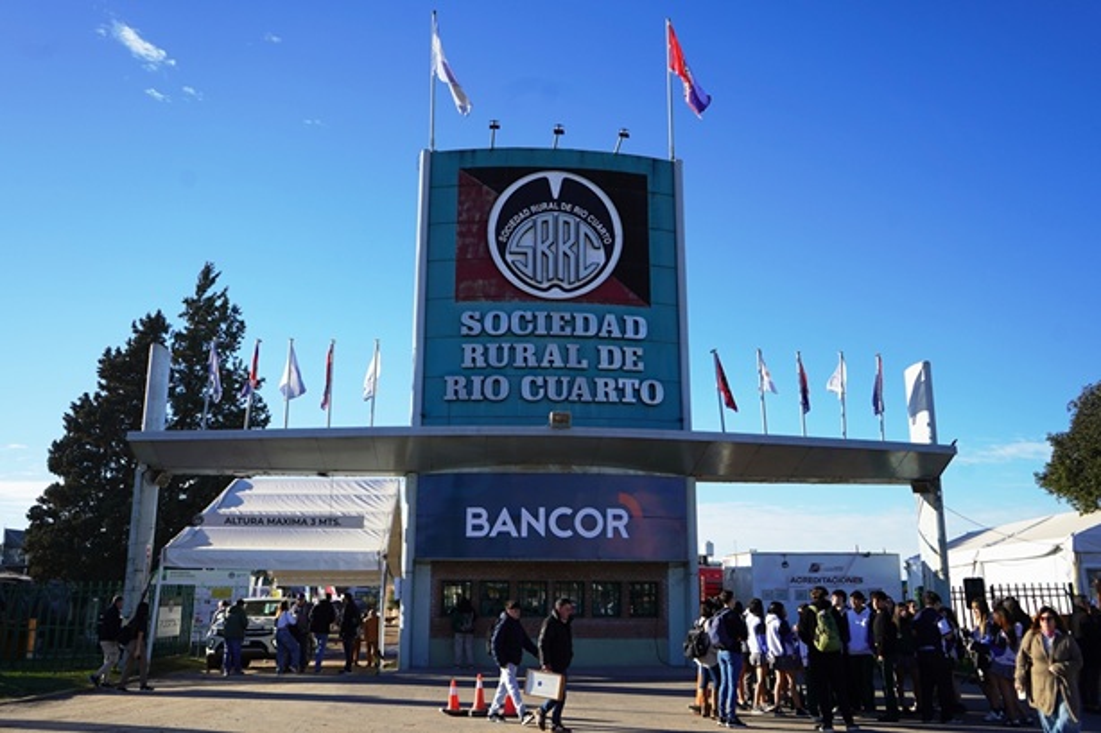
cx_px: 550
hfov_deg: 61.9
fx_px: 917
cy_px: 366
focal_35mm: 30
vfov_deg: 43.6
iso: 100
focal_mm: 30
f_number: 5
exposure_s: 1/500
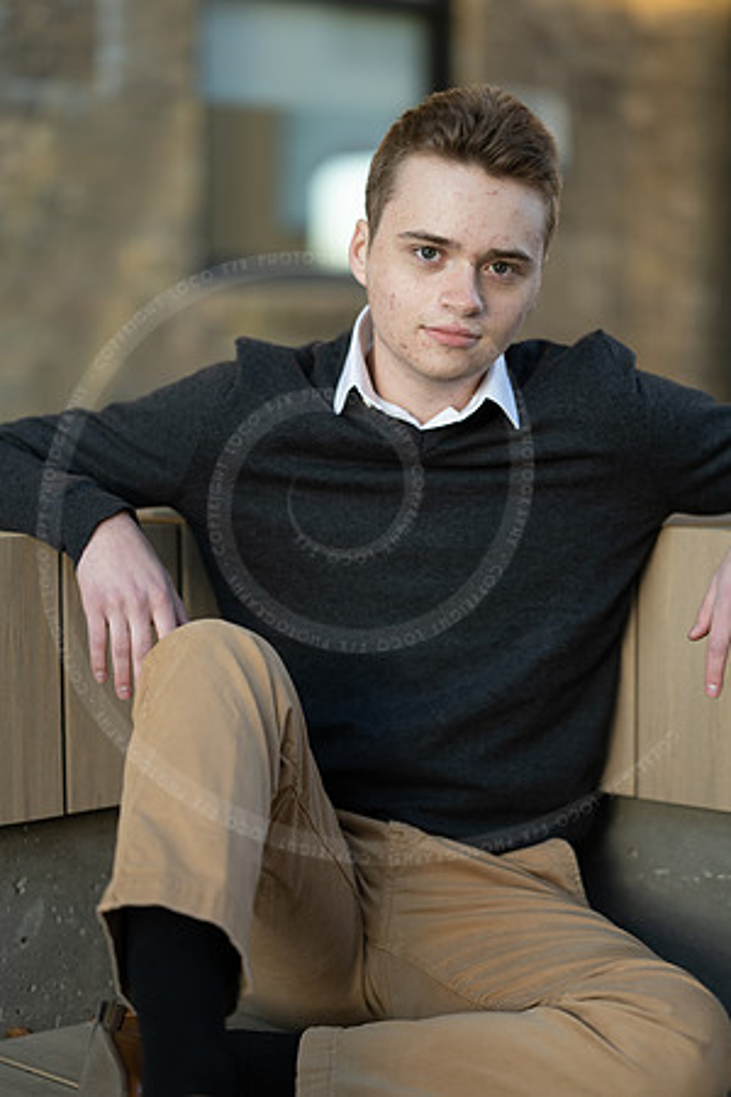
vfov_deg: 23.9
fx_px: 2589
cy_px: 548
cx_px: 366
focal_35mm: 85
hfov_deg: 16.1
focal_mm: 85
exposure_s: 1/320
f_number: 1.8
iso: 200
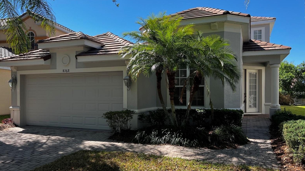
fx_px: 235
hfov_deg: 66.1
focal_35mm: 29
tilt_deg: -0.2
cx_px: 155
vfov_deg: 40.1
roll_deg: -0.1
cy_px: 93
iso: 50
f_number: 1.5
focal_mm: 5.7
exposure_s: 1/1597
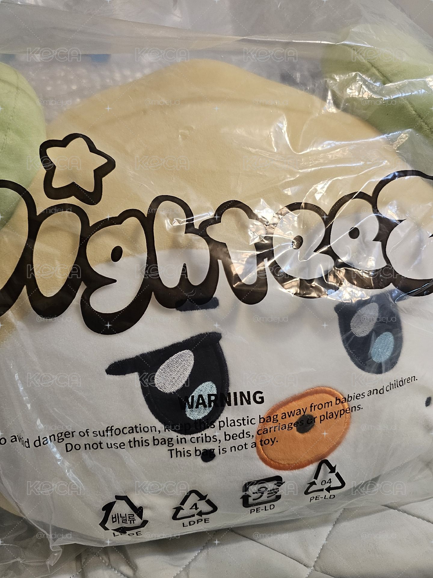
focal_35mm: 23
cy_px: 289
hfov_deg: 58.9
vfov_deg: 73.9
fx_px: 384
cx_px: 216
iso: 250
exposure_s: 1/120
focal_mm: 6.3
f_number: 1.7
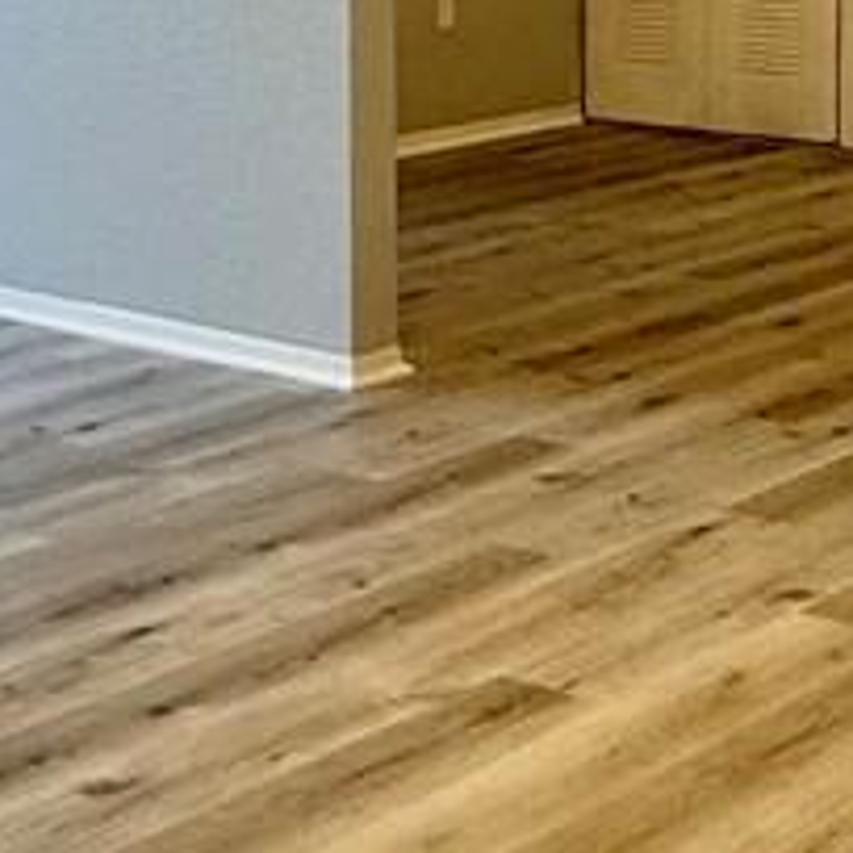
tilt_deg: -7.0
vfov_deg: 17.6
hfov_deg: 17.6
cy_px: 25
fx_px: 2704
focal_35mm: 97
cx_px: 799
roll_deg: -0.4
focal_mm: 2.22
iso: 200
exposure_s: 1/120
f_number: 2.2
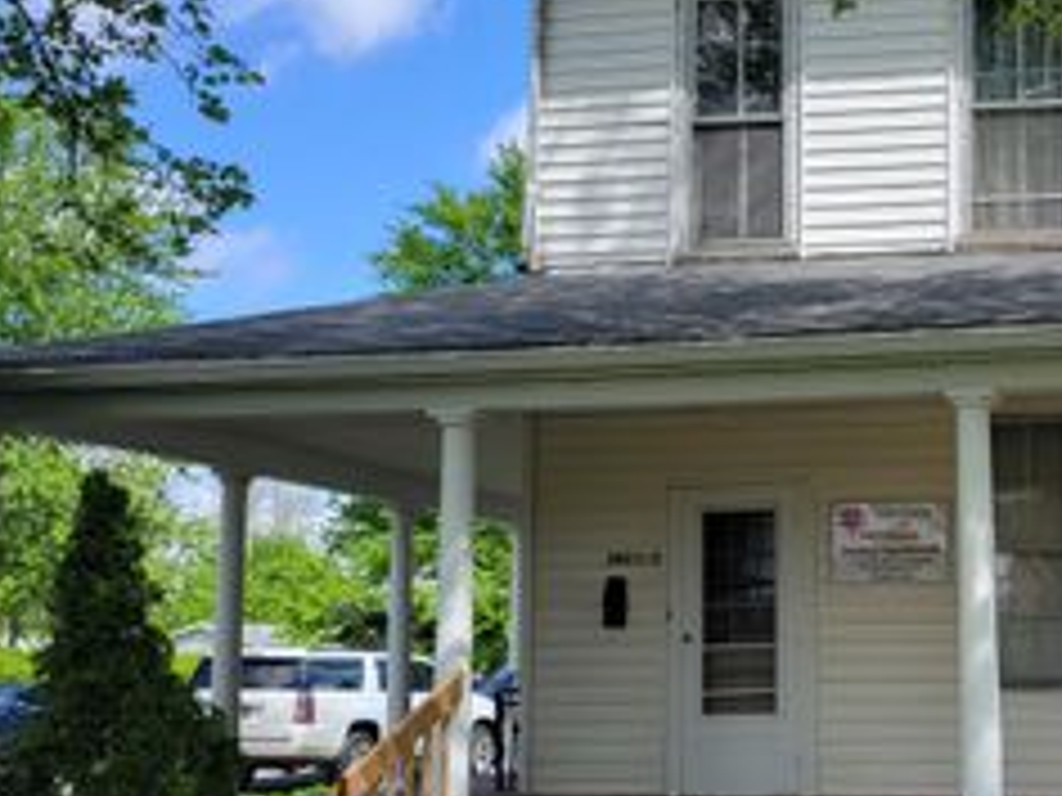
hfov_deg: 33.1
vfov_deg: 26.4
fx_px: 1687
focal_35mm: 55
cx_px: 963
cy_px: 519
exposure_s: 1/1542
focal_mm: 5.4
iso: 40
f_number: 1.8
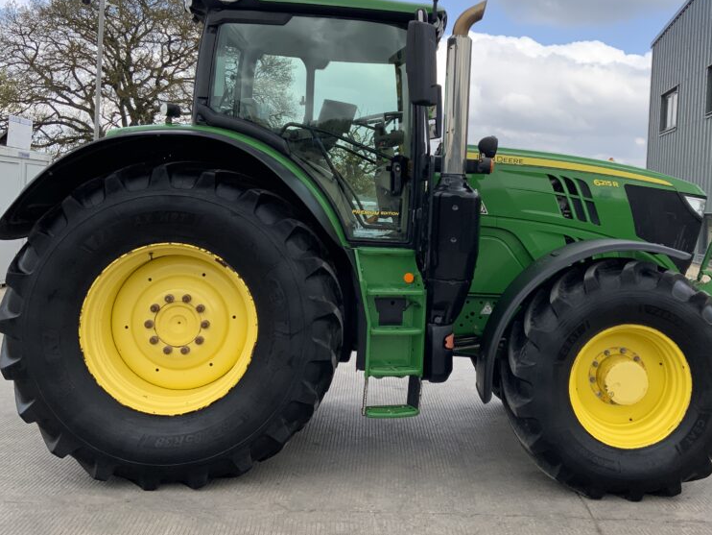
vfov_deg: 35.9
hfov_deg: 46.4
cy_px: 219
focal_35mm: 40
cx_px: 444
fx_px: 823
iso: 16
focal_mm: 3
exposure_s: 1/728
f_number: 1.8
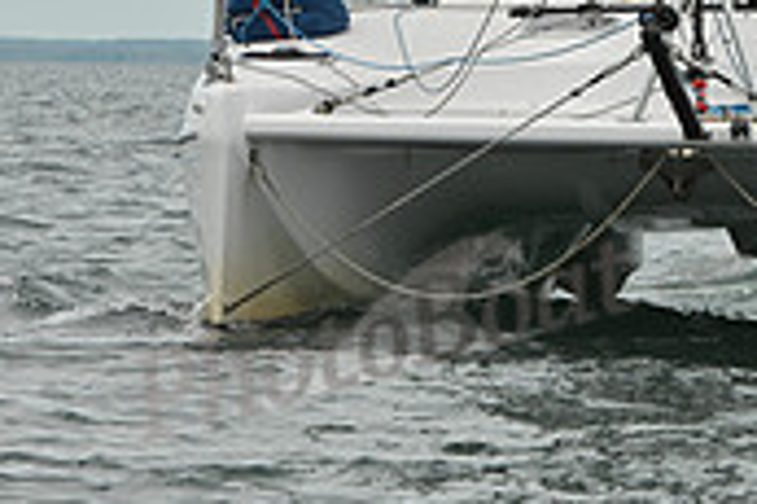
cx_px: 980
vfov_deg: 2.6
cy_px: 37
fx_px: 10945
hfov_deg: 3.9
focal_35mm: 521
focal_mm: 155
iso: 320
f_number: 9
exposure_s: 1/1250
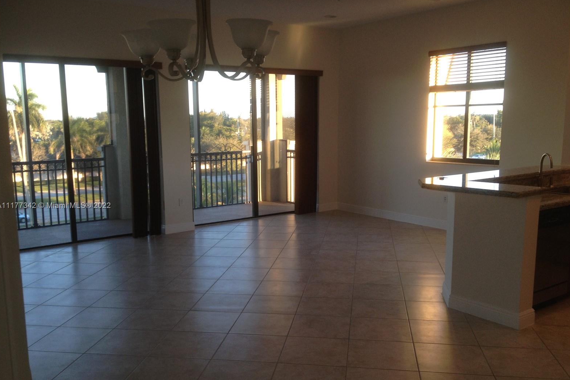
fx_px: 586
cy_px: 206
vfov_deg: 35.9
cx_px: 285
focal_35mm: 37
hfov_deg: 51.9
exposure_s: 1/60
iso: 80
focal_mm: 4.28
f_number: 2.4
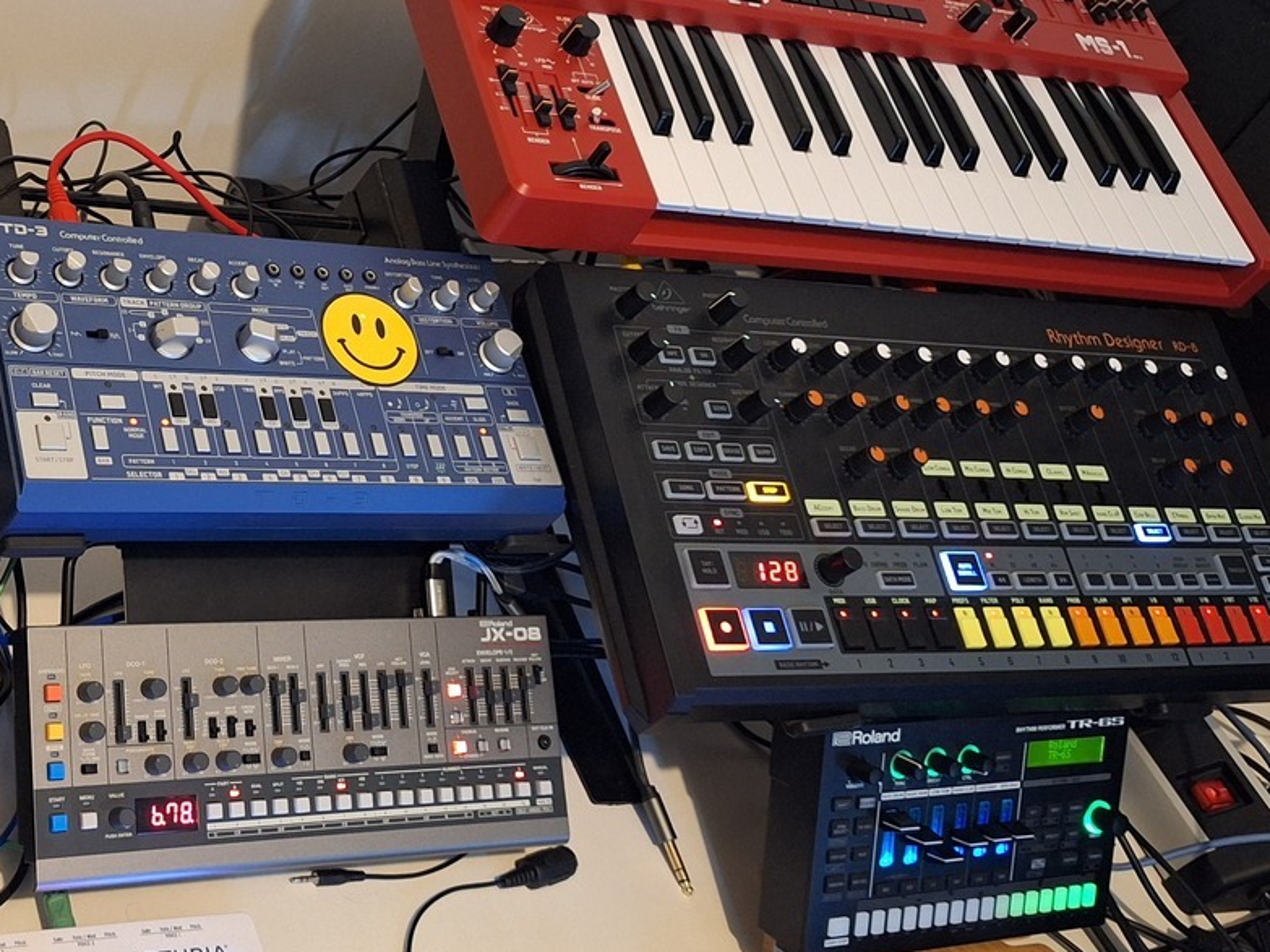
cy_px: 425
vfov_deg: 30.8
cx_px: 242
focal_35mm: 47
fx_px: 1724
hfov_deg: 38.8
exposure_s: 1/25
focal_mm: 5.54
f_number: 1.8
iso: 320
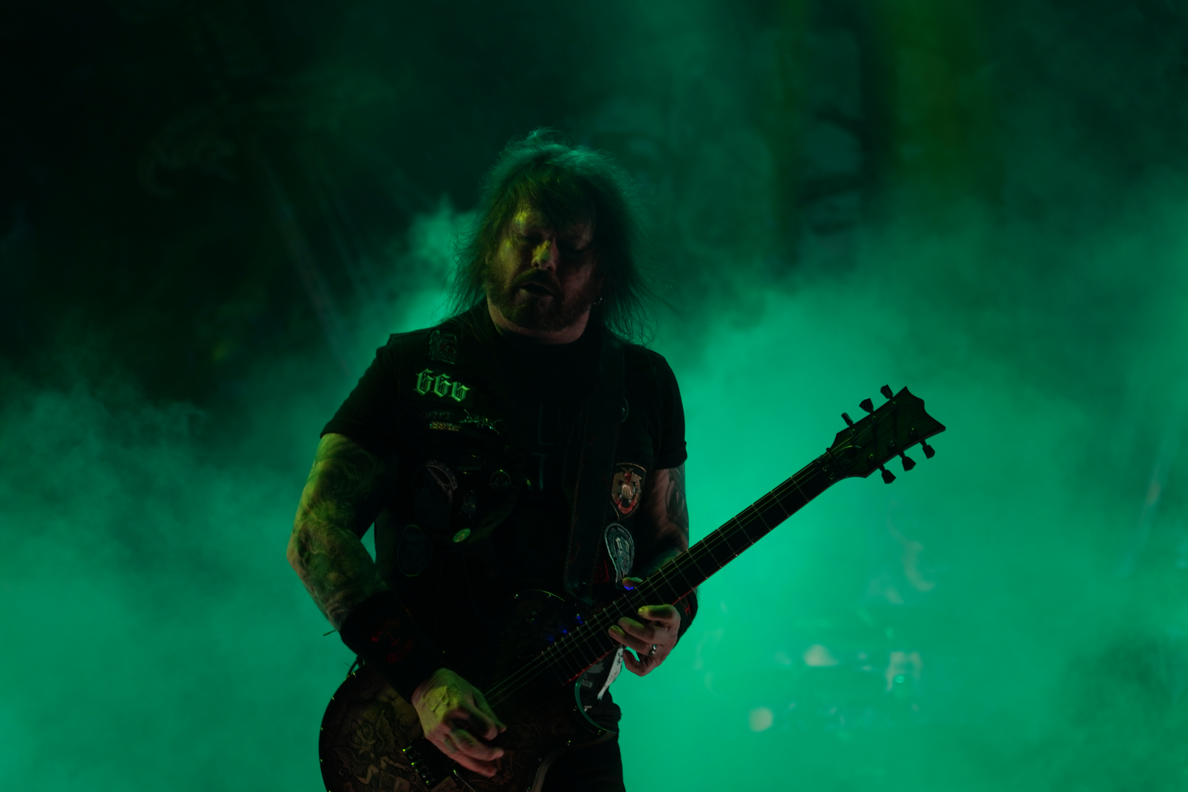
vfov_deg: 13.0
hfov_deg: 19.5
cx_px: 594
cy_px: 396
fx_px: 3465
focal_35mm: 105
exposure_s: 1/125
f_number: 4
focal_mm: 105
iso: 320
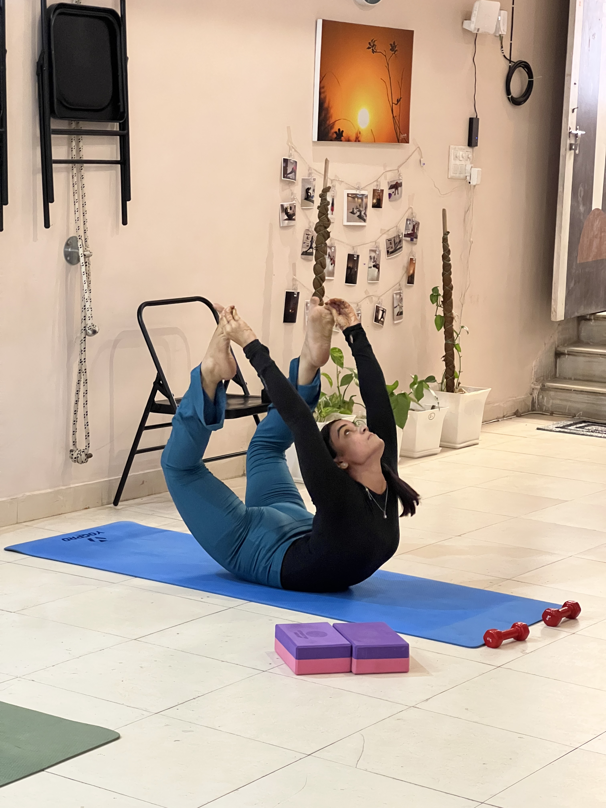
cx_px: 303
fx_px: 1797
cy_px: 404
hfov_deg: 19.1
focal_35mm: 77
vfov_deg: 25.3
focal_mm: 9
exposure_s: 1/50
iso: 800
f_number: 2.8
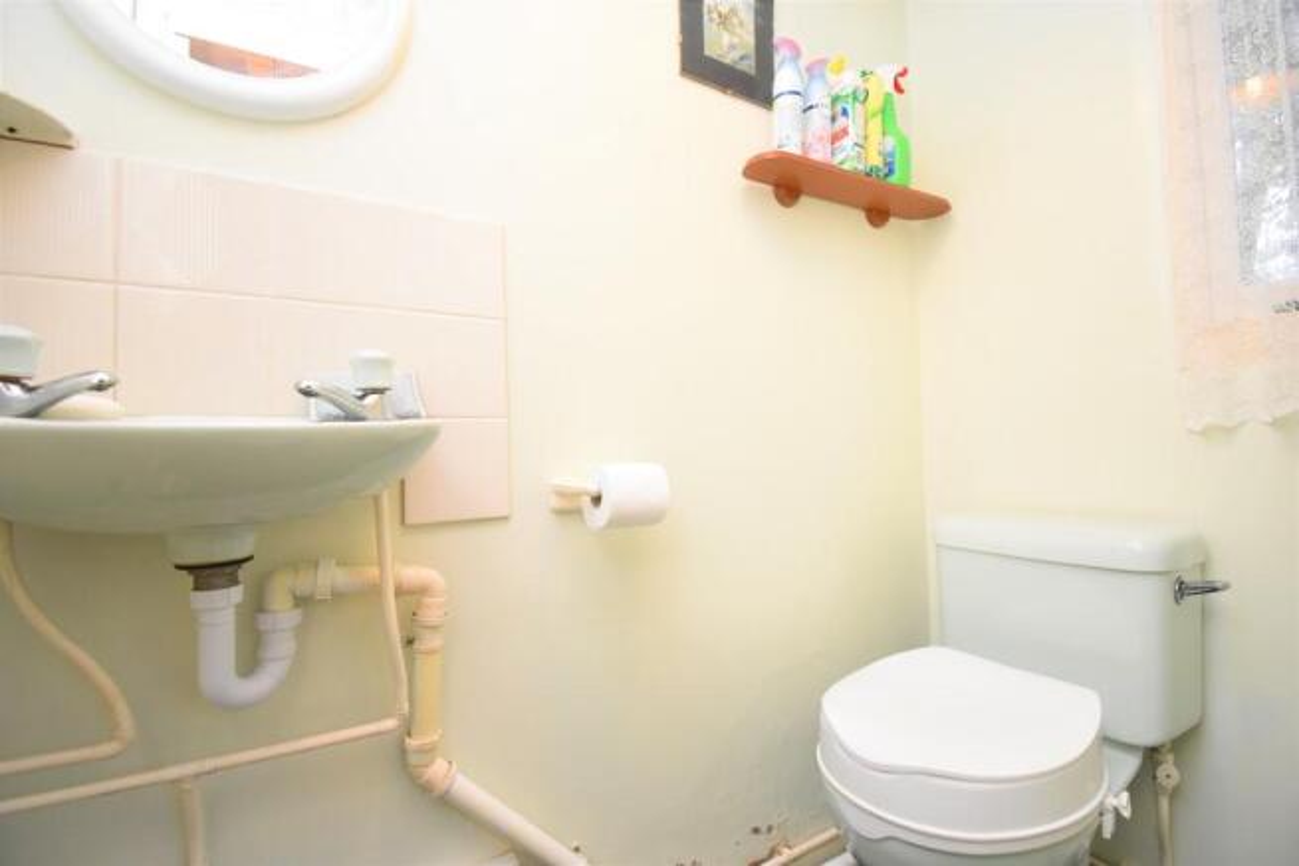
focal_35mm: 15
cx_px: 650
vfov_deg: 77.4
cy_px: 433
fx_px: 541
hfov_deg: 100.4
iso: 2200
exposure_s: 1/60
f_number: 4.5
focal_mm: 10
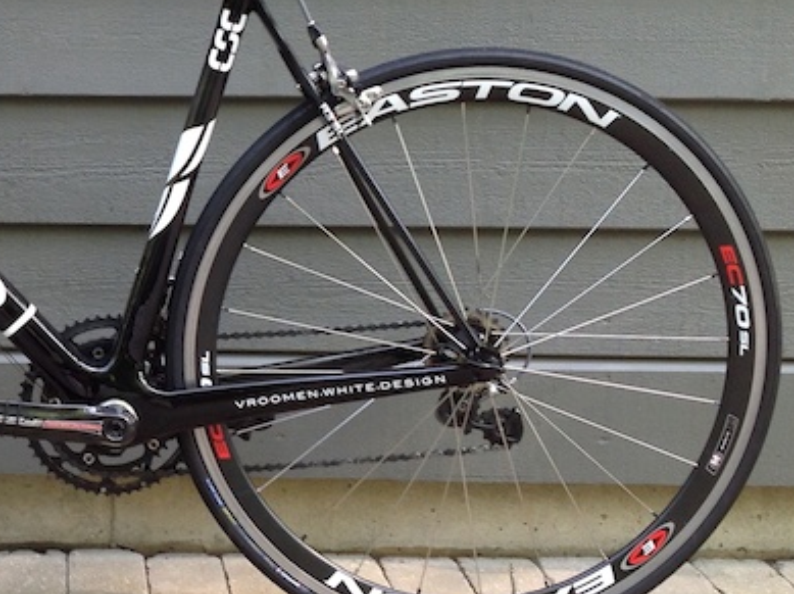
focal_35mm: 72
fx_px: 1650
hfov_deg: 25.9
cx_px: 37
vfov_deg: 20.4
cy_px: 267
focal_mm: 4.28
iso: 64
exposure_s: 1/60
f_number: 2.4
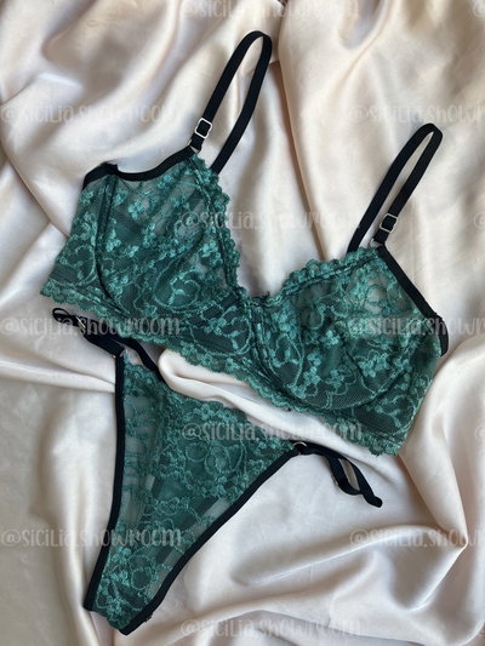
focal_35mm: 26
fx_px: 486
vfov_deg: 67.3
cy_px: 323
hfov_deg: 53.1
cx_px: 242
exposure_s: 1/122
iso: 64
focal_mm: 5.1
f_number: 1.6
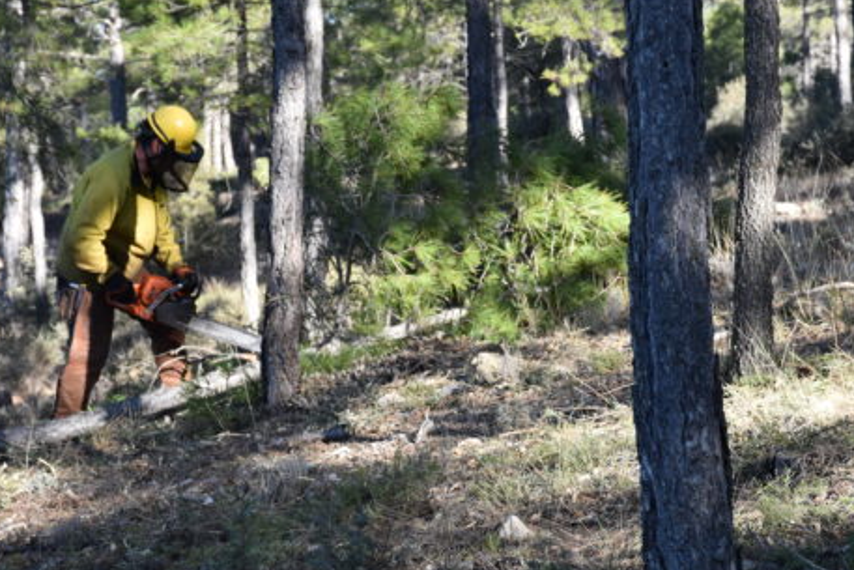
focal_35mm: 148
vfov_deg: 9.3
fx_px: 3504
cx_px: 477
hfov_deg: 13.9
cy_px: 247
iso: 400
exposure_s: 1/250
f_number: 8
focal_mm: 75
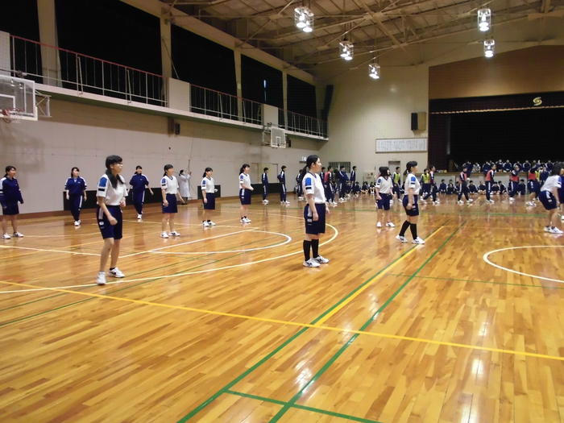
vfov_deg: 48.2
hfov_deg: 61.7
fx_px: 472
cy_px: 212
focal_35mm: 29
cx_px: 282
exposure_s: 1/40
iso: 400
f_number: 3.4
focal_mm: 5.3
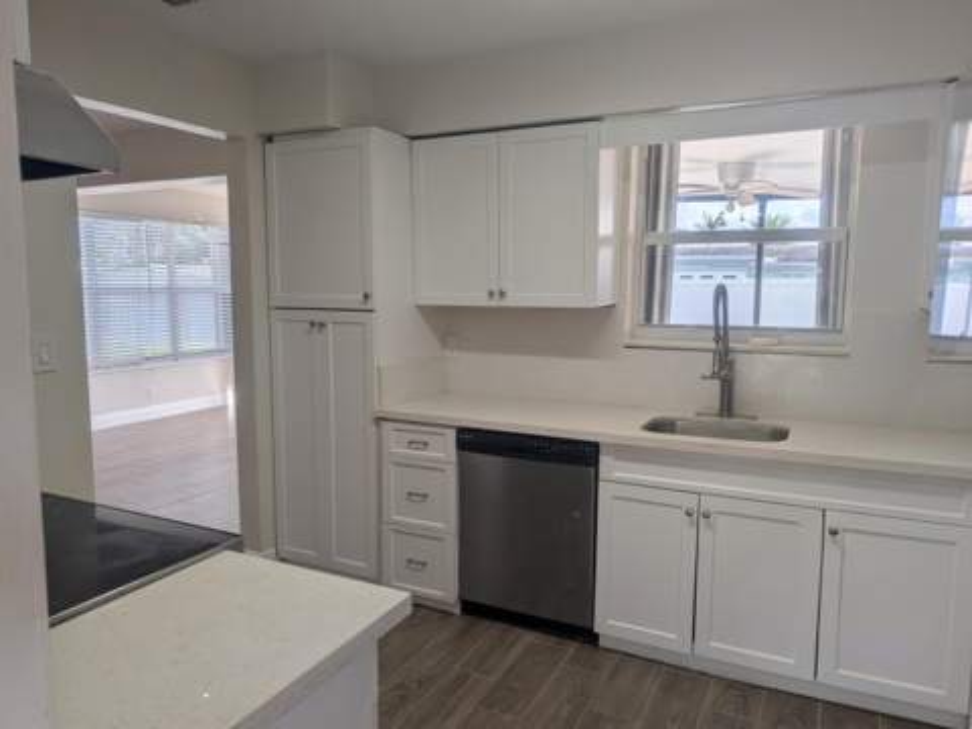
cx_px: 486
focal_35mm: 24
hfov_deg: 71.6
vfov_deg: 56.8
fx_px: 674
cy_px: 364
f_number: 1.68
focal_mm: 6.9
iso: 21
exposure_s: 1/1193
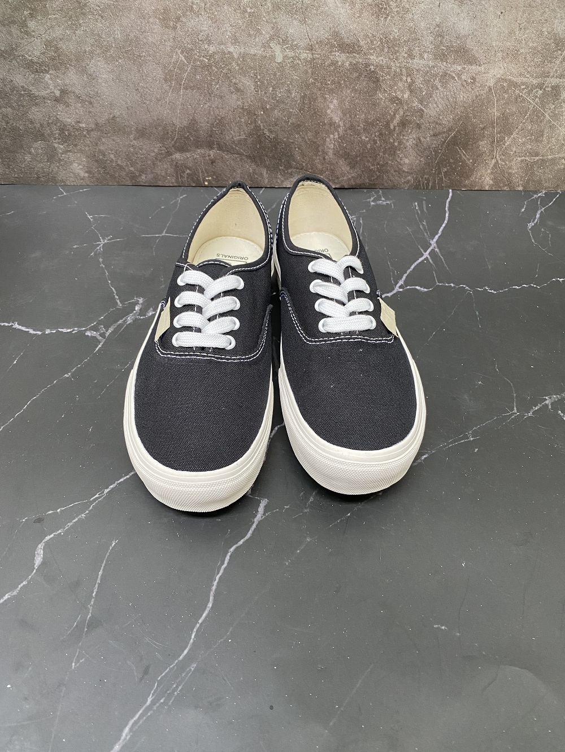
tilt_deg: -49.7
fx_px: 566
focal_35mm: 26
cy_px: 376
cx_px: 282
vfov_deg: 67.3
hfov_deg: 53.1
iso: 200
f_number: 1.8
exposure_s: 1/60
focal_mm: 4.25
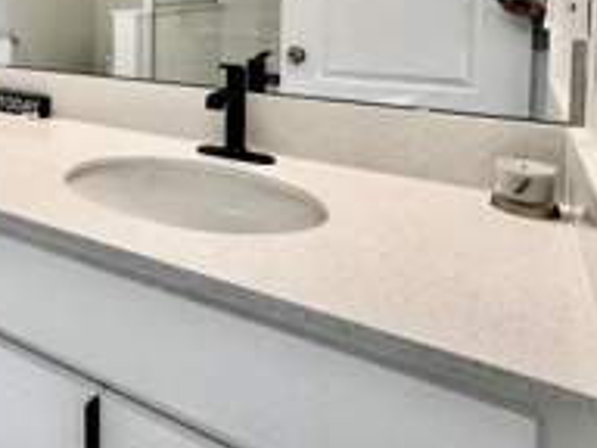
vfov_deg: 37.1
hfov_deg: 45.0
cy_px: 16
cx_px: 6
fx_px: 604
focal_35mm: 35
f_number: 2.2
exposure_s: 1/120
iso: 64
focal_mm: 2.22
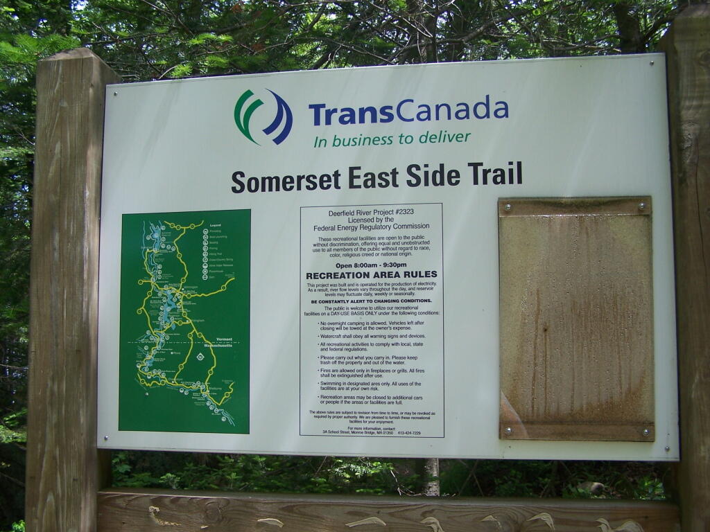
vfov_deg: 37.7
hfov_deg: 49.0
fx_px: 779
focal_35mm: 38
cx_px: 355
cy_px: 266
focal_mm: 6.3
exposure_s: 1/250
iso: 80
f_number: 2.8
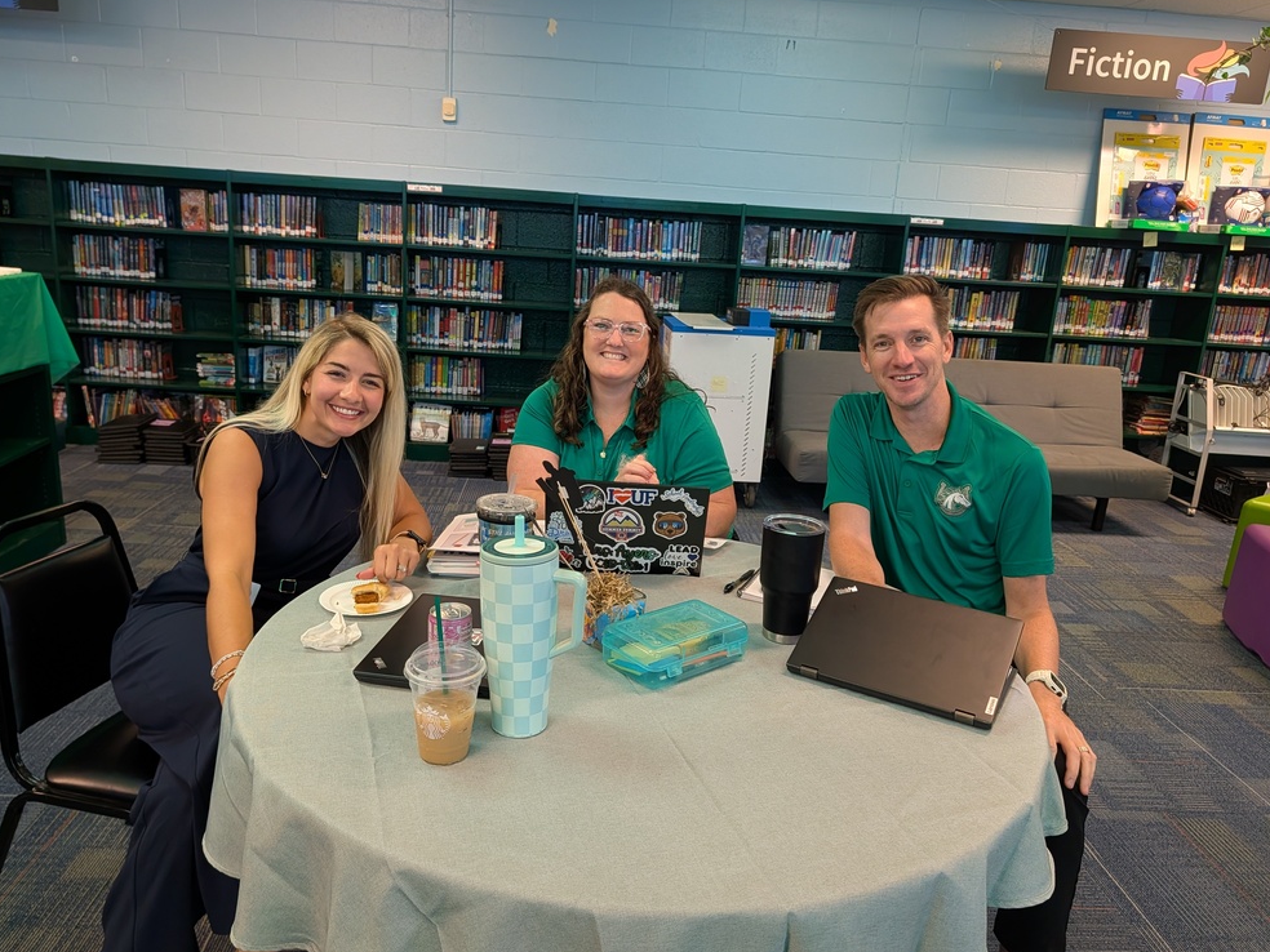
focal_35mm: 25
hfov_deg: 69.4
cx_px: 610
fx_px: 917
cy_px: 478
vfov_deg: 54.9
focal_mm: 6.9
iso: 472
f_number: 1.68
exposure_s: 1/120
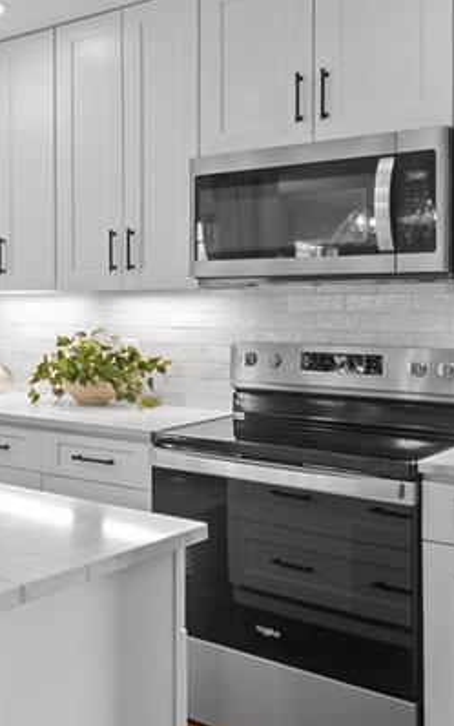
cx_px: -150
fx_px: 857
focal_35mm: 43
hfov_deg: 25.3
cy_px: 258
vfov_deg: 45.4
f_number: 3.8
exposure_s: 1/13
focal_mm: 11
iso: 200
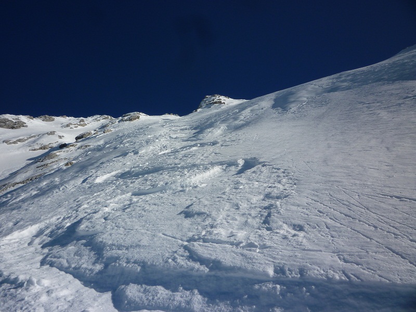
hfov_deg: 61.7
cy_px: 156
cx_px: 208
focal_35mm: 29
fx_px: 349
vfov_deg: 48.2
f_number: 7.1
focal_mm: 5.2
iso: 80
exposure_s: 1/640
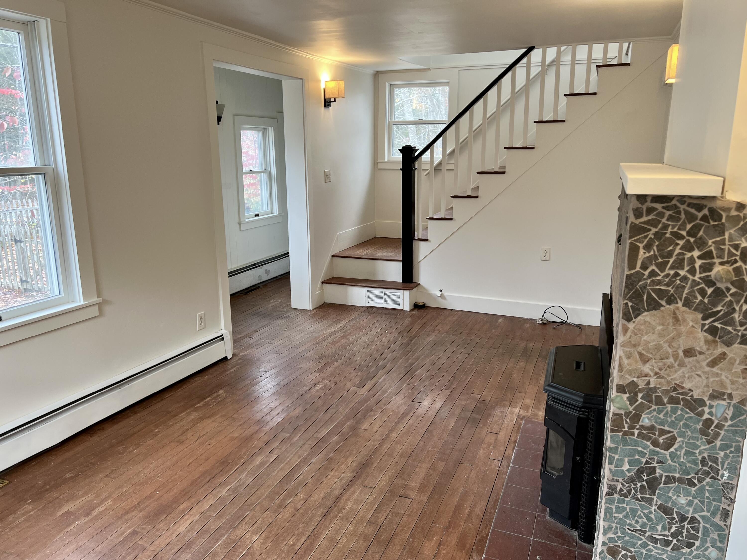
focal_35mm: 26
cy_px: 280
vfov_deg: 53.1
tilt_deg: -13.6
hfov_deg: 67.3
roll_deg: -0.1
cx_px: 374
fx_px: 561
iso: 80
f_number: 1.5
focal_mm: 5.7
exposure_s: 1/60
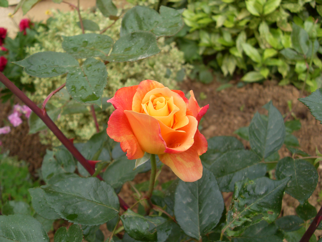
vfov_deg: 40.7
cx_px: 161
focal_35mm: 35
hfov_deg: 52.6
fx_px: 326
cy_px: 121
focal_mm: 6.3
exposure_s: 1/180
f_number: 2.8
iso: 80
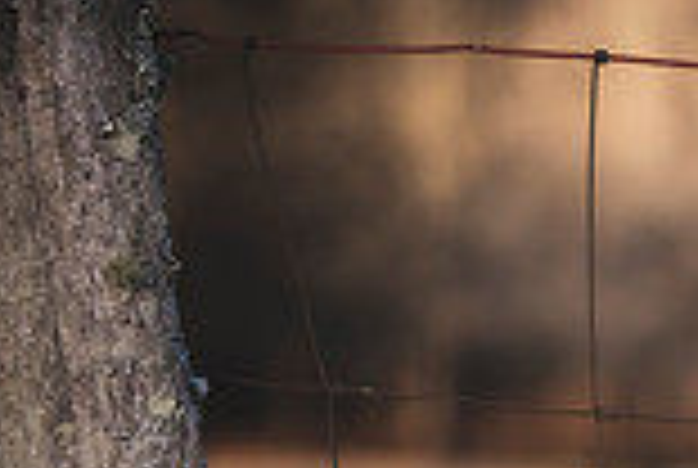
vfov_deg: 3.0
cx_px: 1266
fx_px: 8761
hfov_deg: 4.5
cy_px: 862
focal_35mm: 451
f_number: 2.8
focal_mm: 120
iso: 100
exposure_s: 1/400
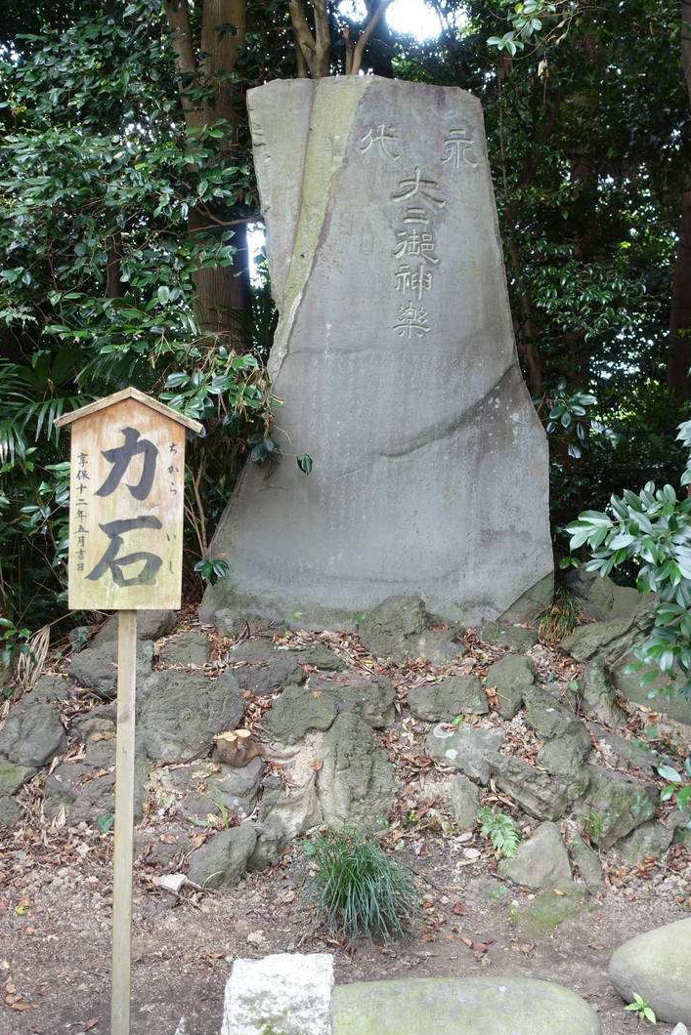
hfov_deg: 31.2
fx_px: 1238
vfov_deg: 45.4
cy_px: 477
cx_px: 371
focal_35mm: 43
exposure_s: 1/80
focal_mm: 14.1
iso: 125
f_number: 2.8
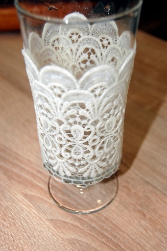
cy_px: 126
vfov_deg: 42.3
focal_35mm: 46
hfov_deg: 28.9
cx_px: 84
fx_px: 324
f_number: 4.5
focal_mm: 31
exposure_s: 1/60
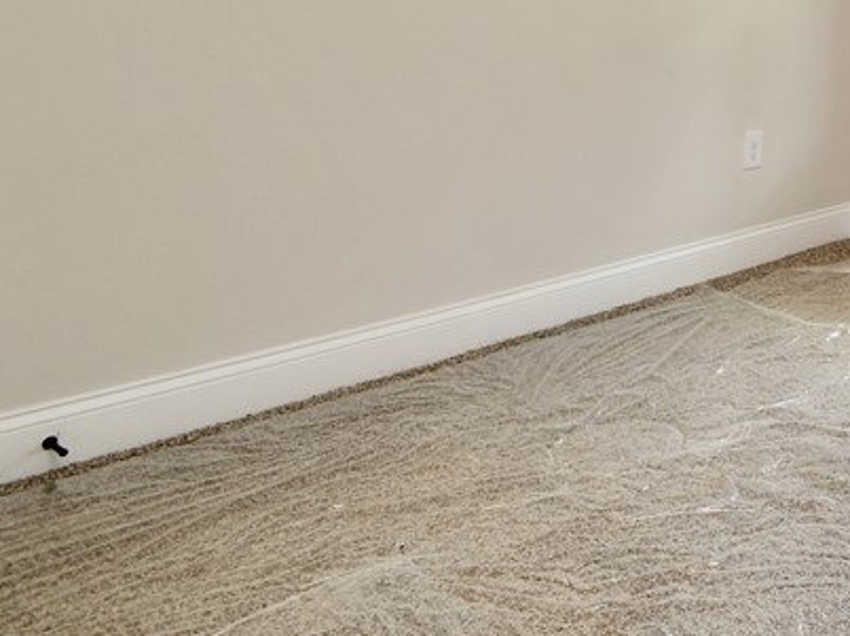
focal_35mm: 39
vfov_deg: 31.6
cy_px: -101
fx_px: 957
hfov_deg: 36.5
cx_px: 1030
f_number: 5
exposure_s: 1/100
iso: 200
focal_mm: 10
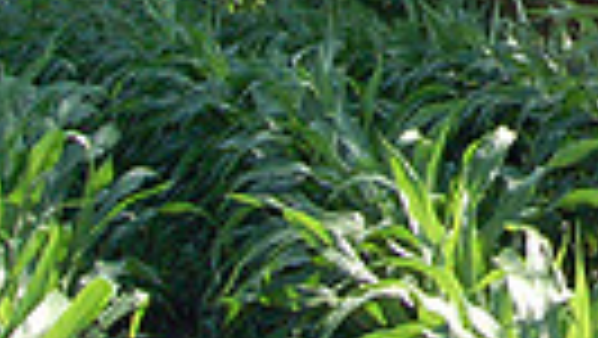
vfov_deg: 8.9
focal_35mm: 123
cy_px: -491
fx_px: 1952
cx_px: 971
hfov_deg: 15.6
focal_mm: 18
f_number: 13
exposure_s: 1/200
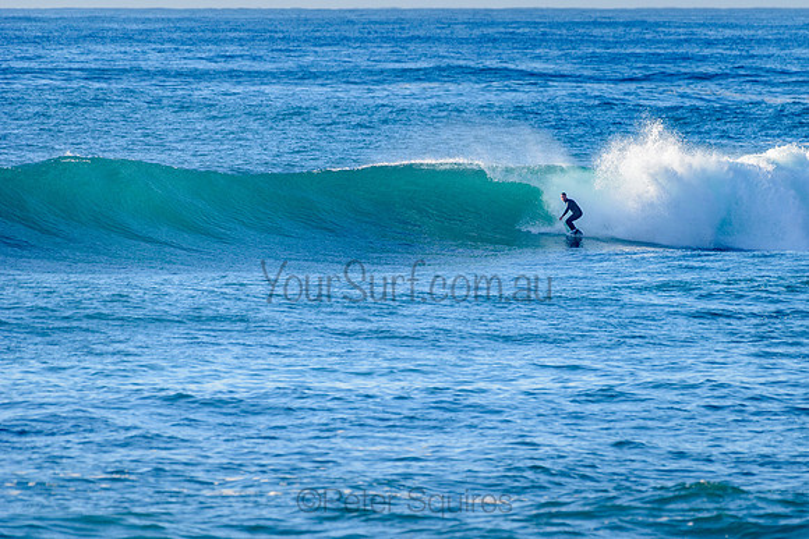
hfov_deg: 3.4
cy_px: 230
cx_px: 496
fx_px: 13783
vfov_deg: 2.2
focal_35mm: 613
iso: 320
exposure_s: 1/2000
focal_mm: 500
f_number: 5.6
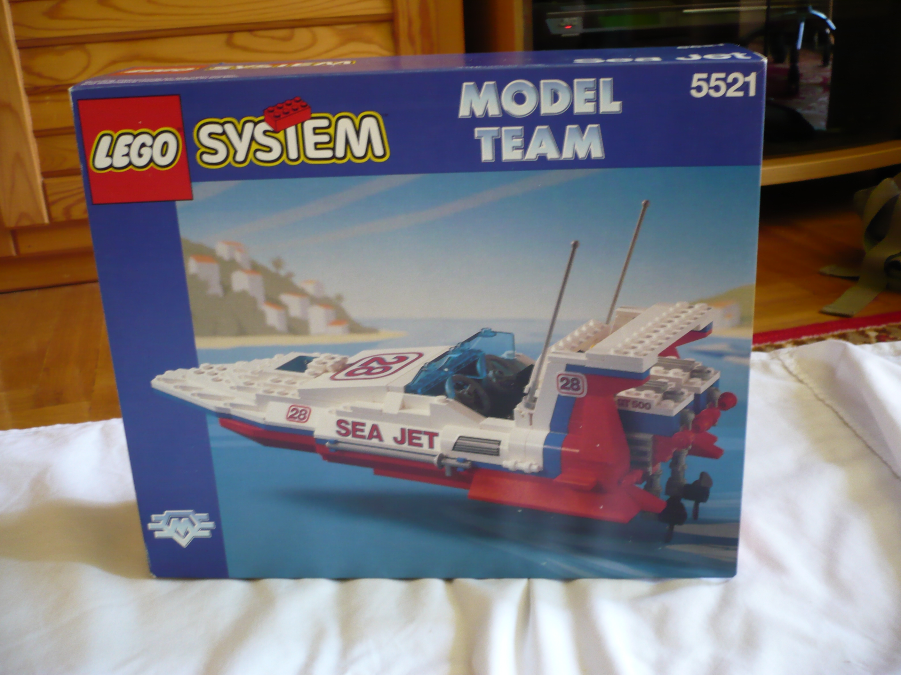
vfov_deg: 40.7
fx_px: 911
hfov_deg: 52.6
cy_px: 338
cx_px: 450
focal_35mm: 35
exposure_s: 1/10
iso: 200
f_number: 2.8
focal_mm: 5.8
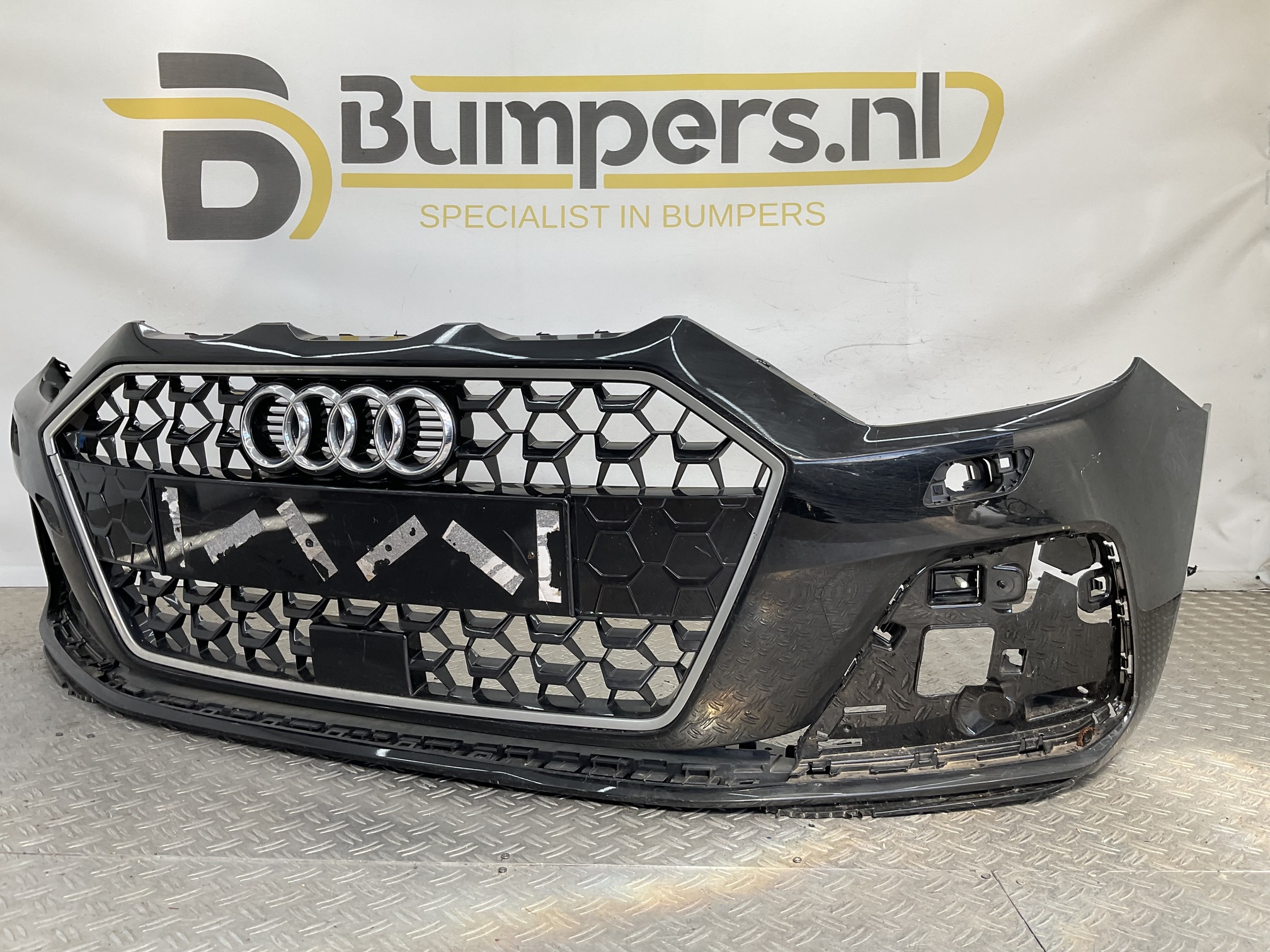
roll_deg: -1.3
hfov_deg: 61.7
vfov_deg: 48.2
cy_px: 476
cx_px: 635
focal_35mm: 29
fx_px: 1064
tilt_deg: -6.6
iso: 16
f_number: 1.8
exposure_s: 1/155
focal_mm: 3
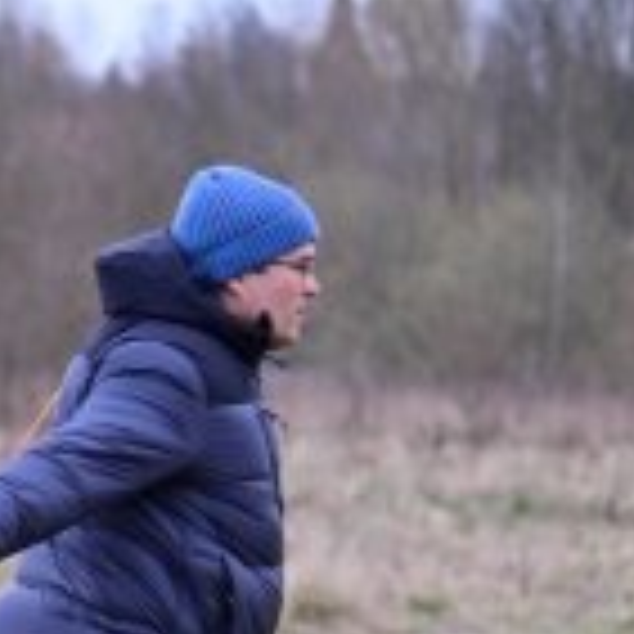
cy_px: 594
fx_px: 11148
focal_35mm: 538
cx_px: -7
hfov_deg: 3.3
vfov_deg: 3.3
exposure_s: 1/2000
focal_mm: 180
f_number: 5.3
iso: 2500
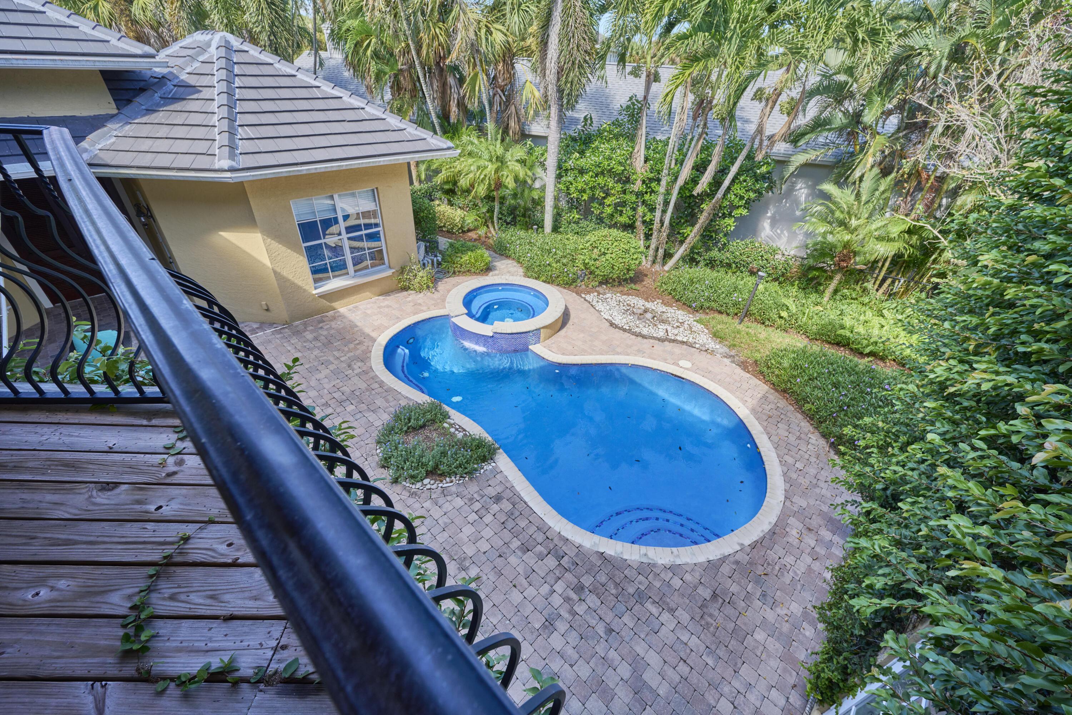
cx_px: 536
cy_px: 358
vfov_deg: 81.2
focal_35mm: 14
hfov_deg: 104.3
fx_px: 417
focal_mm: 14
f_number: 8
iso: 800
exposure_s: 1/400
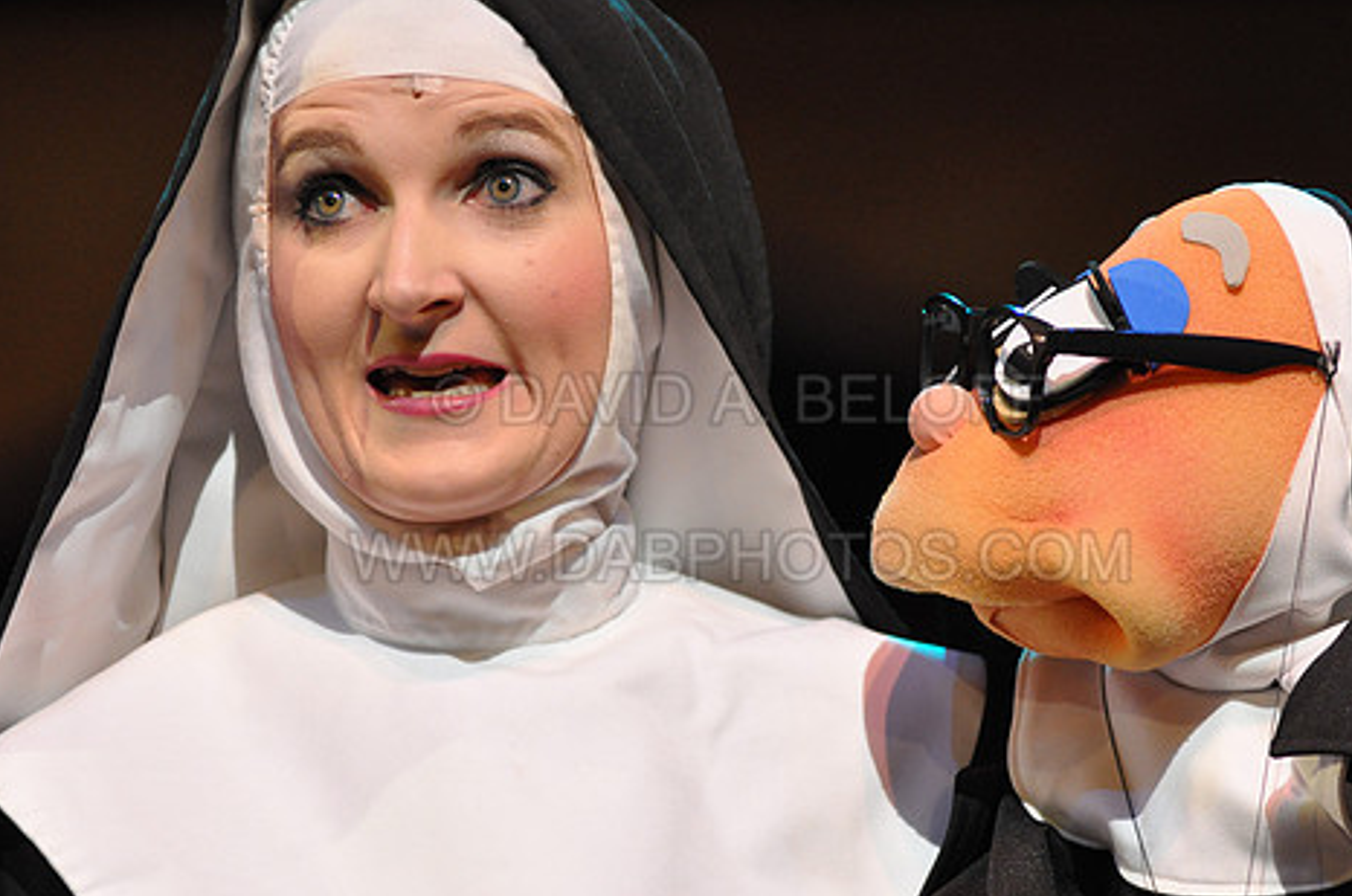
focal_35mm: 290
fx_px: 10858
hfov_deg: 7.1
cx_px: 743
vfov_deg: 4.7
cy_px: 506
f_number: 3.2
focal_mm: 155
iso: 1600
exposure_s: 1/400
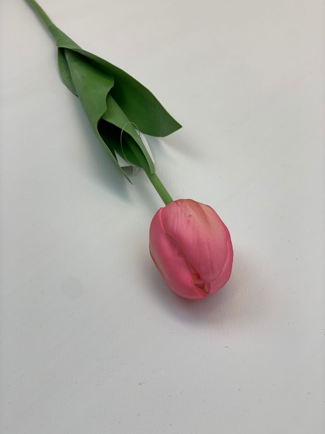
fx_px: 651
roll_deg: +3.3
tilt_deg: -39.2
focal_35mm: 52
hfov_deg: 28.0
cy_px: 217
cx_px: 162
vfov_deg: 36.8
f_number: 2.4
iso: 16
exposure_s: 1/100
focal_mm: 6
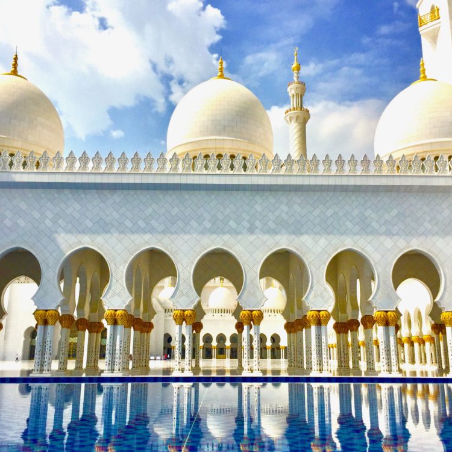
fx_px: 517
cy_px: 228
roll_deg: -1.4
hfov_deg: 47.2
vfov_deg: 47.2
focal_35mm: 35
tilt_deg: +13.6
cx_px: 235
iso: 32
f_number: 2.2
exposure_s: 1/4950
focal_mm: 4.15
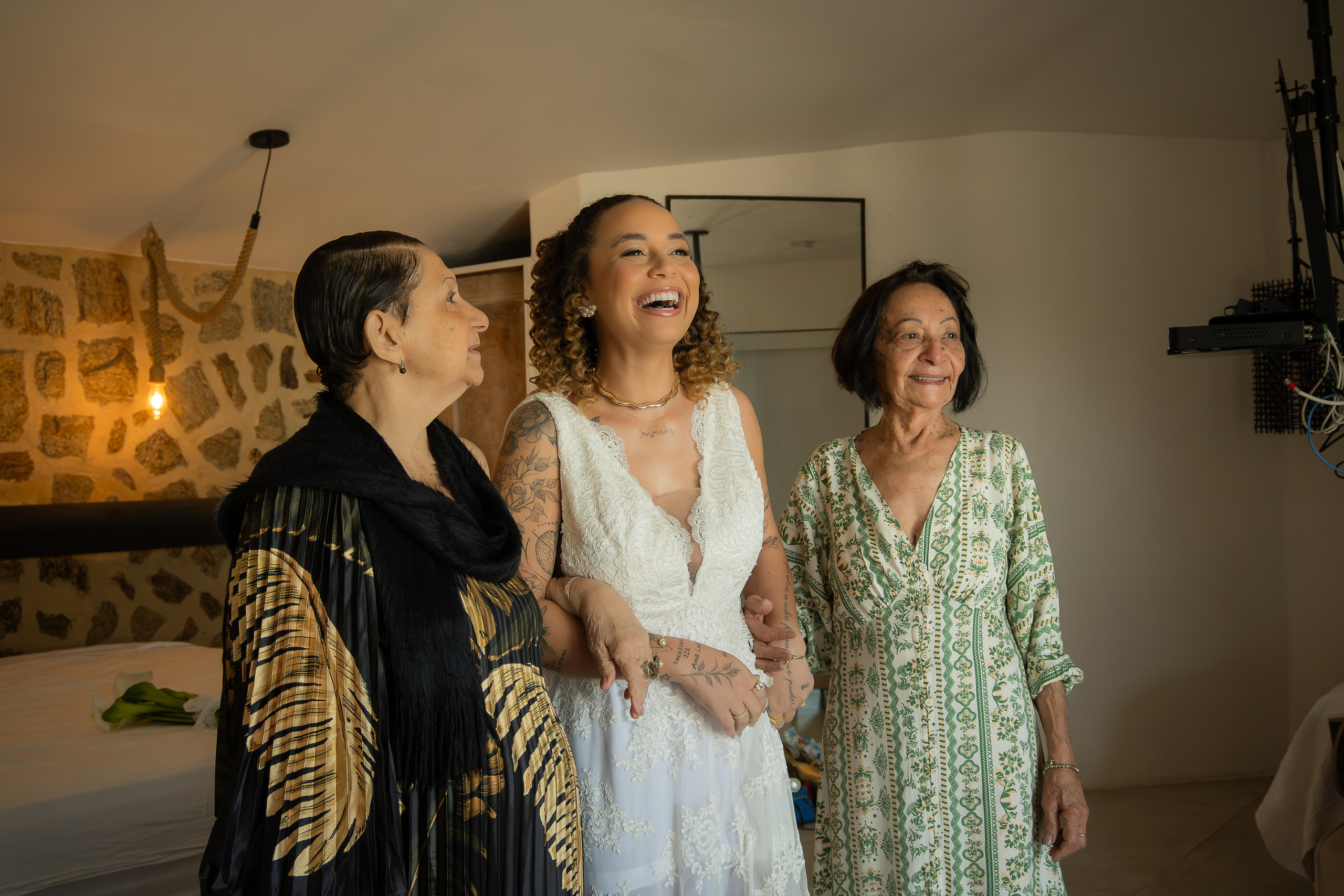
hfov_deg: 53.1
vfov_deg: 36.9
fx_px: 1344
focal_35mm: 36
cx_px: 672
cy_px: 448
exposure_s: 1/320
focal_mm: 24
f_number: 4.2
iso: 1000
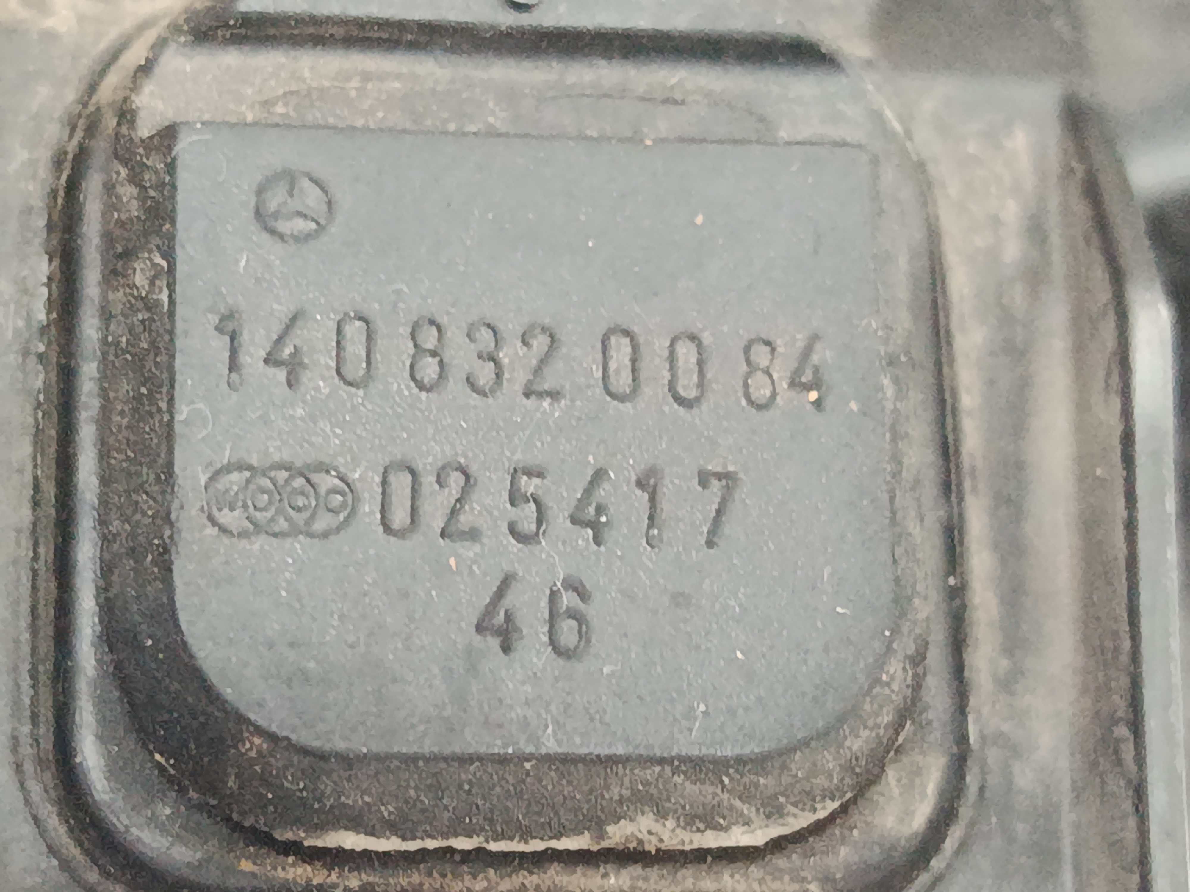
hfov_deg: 20.7
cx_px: 595
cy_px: 446
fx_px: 3266
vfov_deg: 15.6
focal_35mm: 95
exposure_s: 1/25
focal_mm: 5.24
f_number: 1.7
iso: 2293
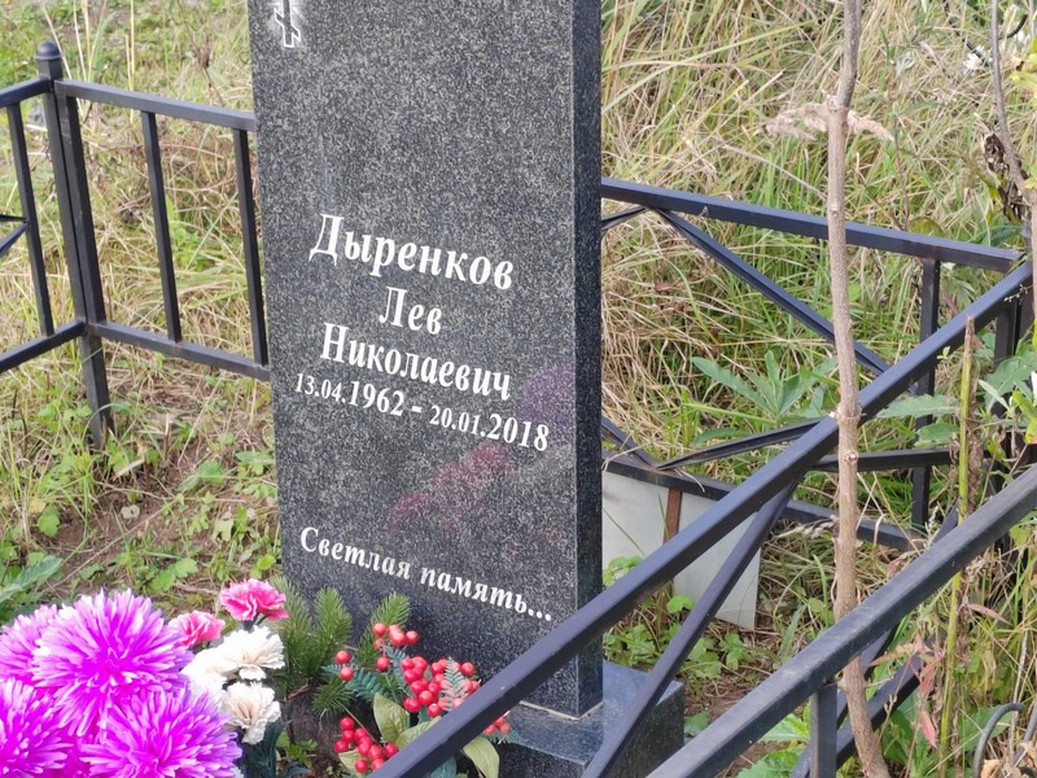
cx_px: 518
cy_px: 389
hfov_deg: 25.7
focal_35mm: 76
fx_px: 2277
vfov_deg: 19.4
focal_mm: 5.52
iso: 100
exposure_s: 1/150
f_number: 1.9
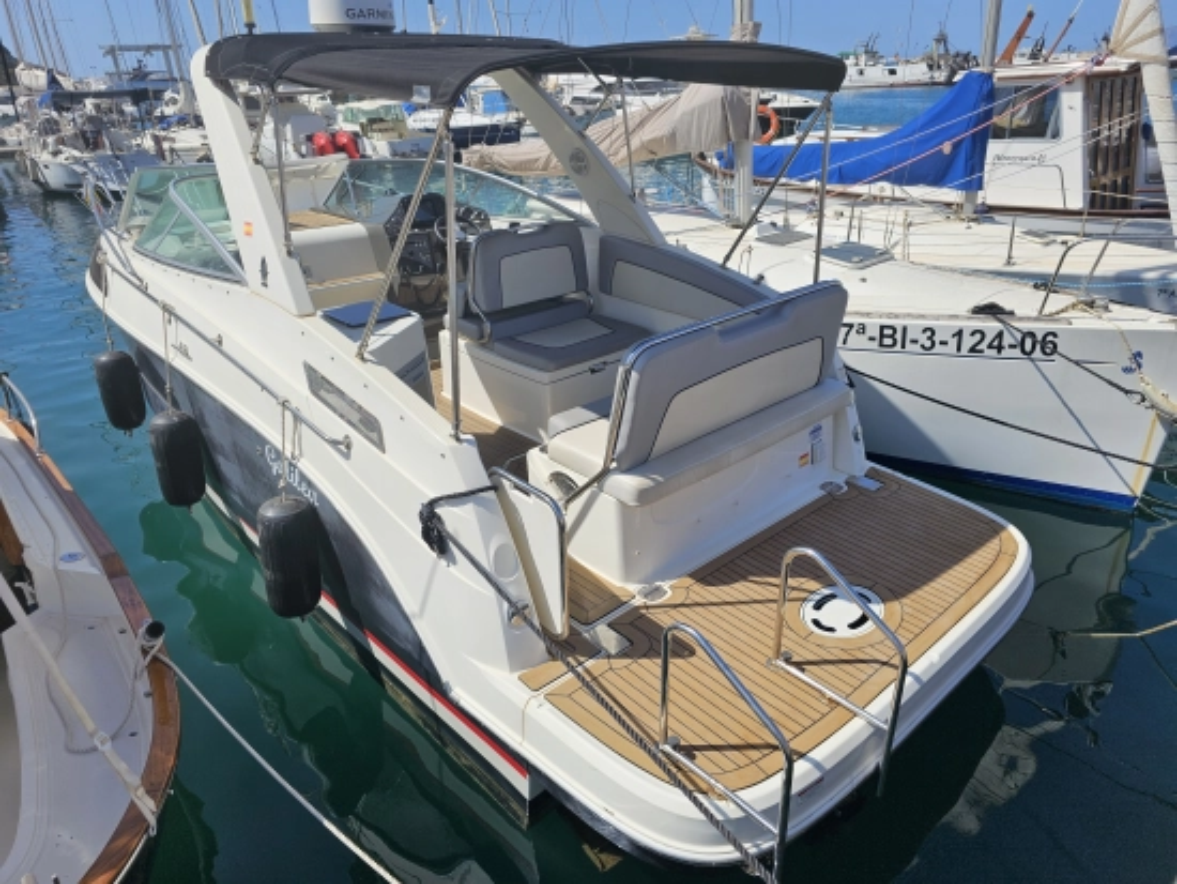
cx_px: 588
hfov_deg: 73.9
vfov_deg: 58.9
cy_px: 442
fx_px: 782
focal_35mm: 23
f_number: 1.7
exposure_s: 1/1142
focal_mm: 6.3
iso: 10
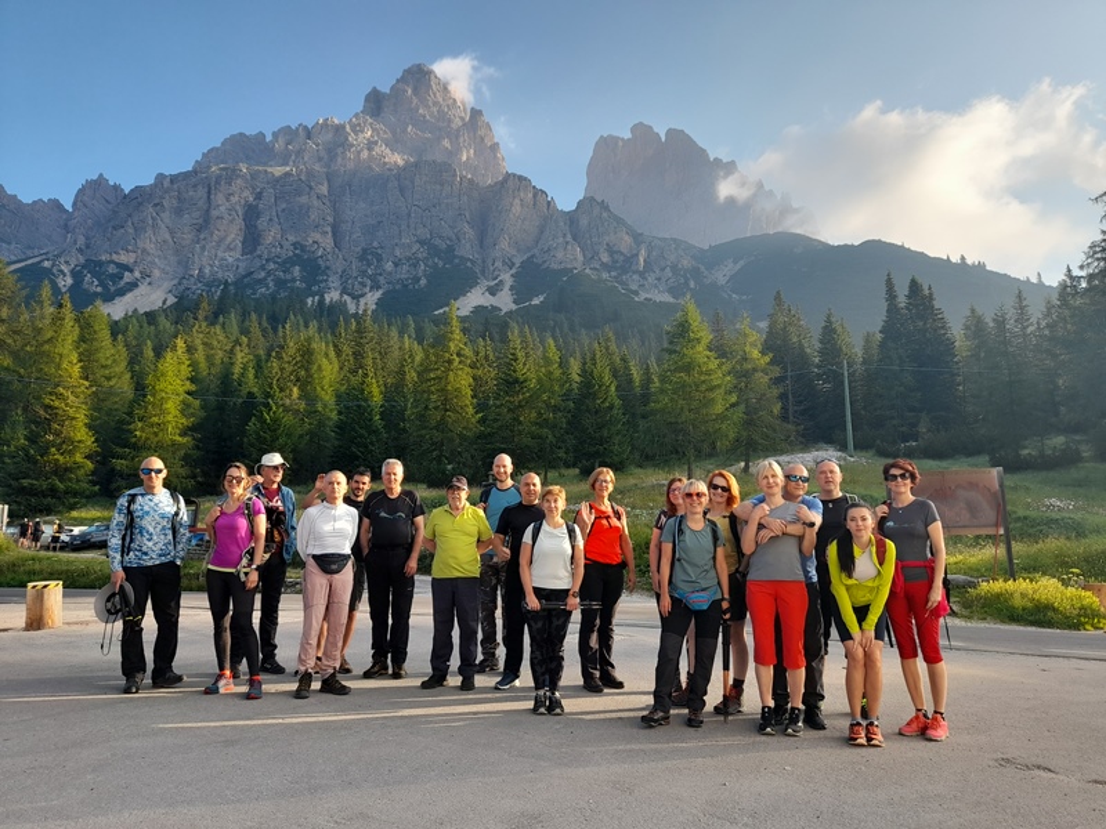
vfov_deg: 54.9
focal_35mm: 25
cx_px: 553
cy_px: 414
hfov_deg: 69.4
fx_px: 799
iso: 20
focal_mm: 4.6
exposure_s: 1/204
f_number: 2
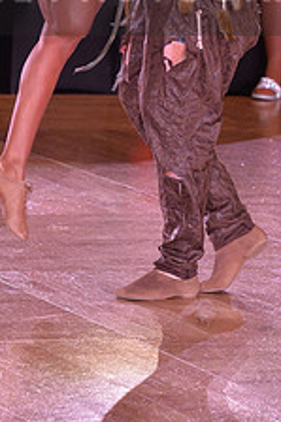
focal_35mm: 349
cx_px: 165
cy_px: -26
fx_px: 4092
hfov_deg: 3.9
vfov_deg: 5.9
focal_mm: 135
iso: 2000
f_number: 6.3
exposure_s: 1/250
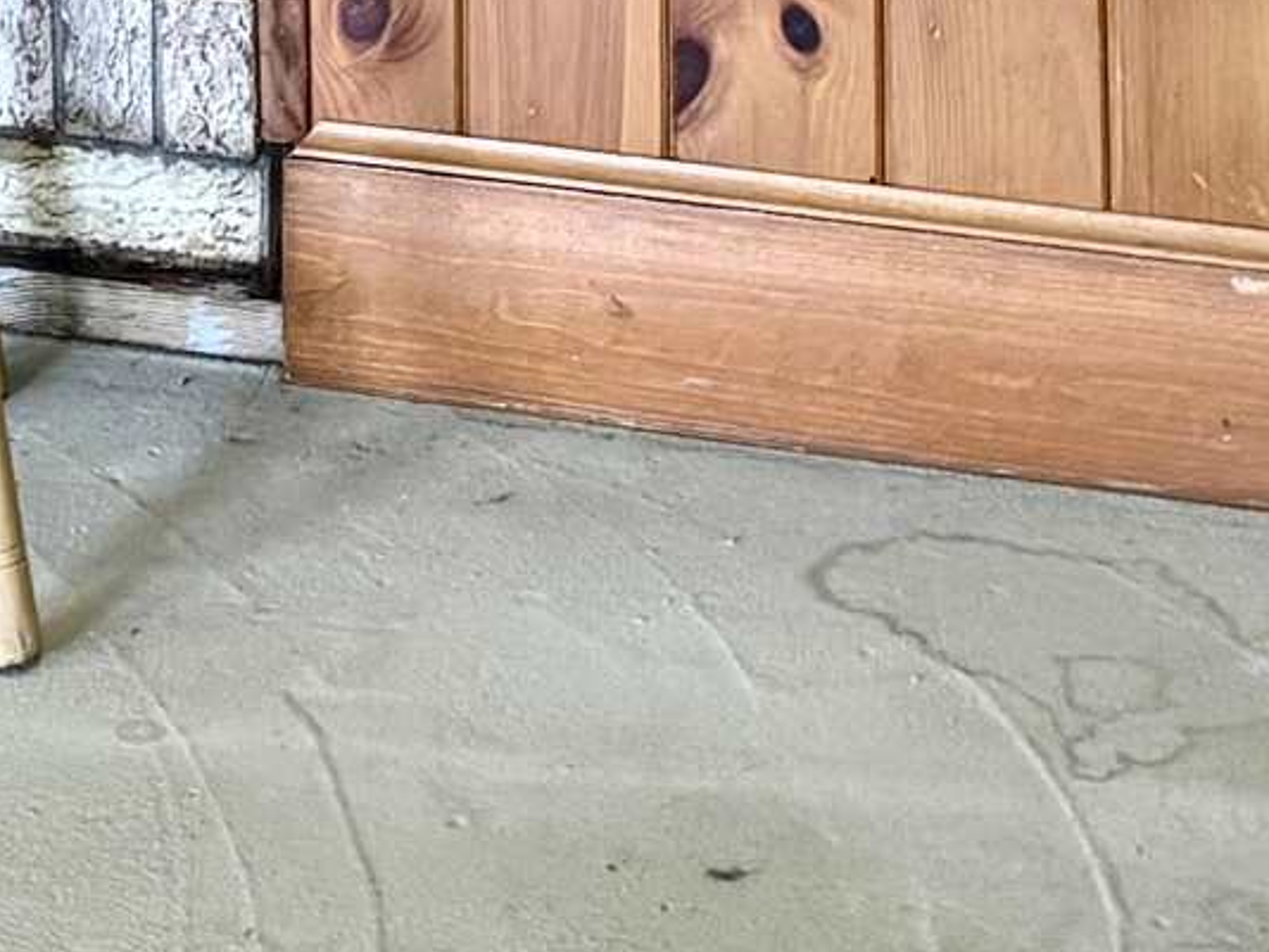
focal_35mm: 138
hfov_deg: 14.1
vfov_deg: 9.4
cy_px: -1458
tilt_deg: -3.5
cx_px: 71
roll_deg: +0.2
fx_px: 5061
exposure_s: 1/60
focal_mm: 6.76
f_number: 1.78
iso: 400
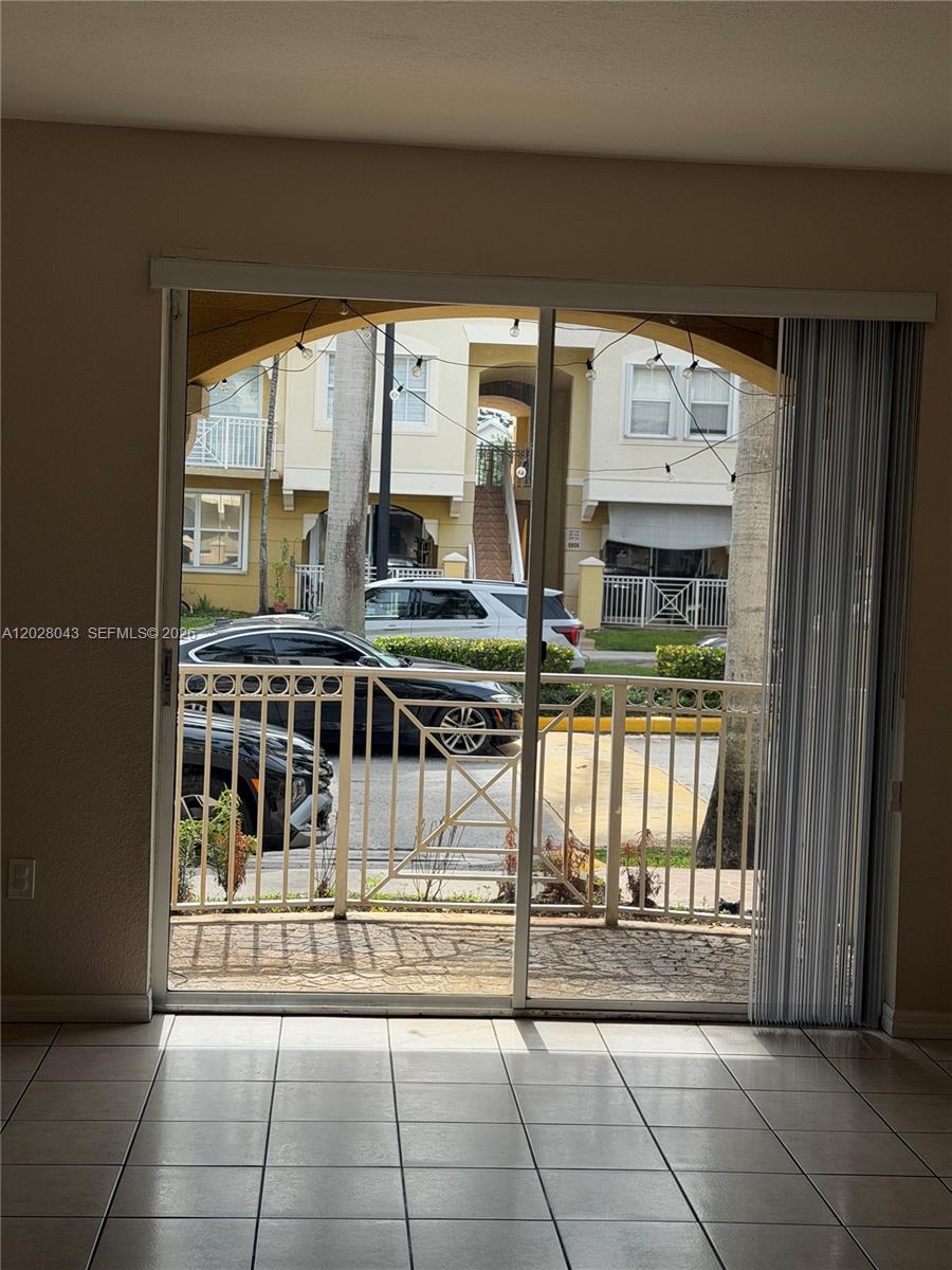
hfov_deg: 30.3
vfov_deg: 39.7
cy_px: 635
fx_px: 1760
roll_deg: -1.4
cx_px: 476
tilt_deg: -2.9
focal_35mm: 48
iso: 64
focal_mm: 6.76
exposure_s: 1/1484
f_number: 1.78
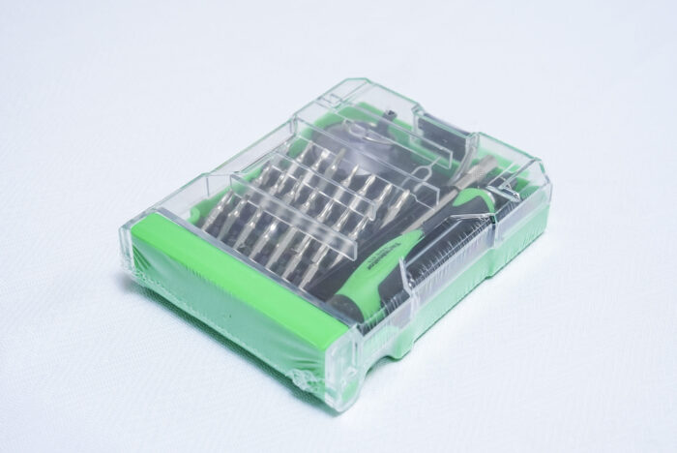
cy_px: 226
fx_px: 1317
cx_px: 338
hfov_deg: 28.8
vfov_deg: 19.5
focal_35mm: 70
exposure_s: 1/160
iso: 3200
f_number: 10
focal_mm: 70
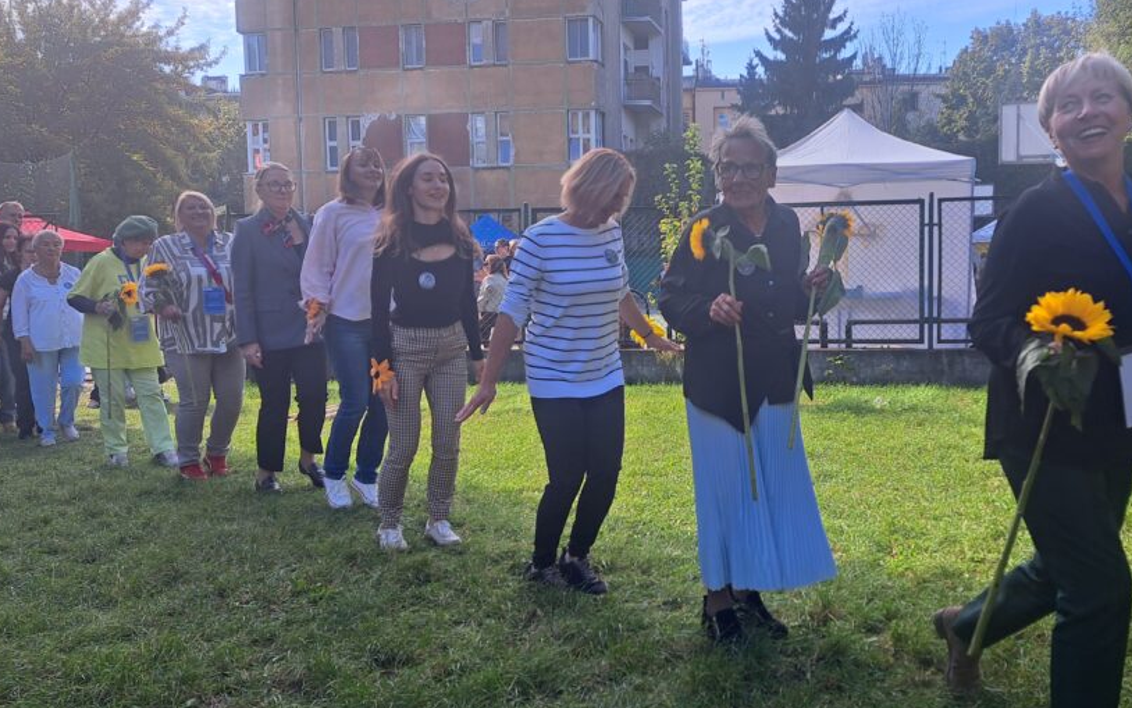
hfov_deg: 59.0
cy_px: 359
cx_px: 693
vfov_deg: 39.4
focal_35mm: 32
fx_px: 987
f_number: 1.8
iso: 50
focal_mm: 5.23
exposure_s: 1/307
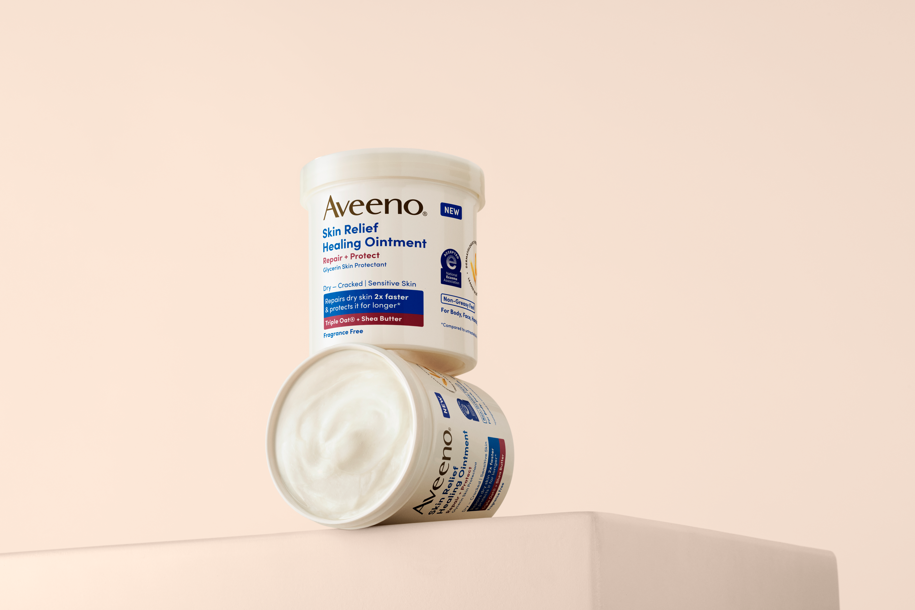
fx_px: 2160
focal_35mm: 85
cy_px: 305
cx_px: 458
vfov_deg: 16.1
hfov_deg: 23.9
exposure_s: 1/200
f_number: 16
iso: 250
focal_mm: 85
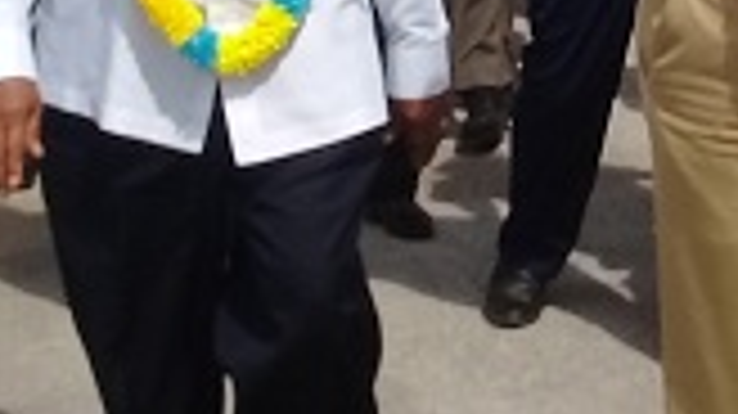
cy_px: -304
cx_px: 518
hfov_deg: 14.9
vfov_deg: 8.1
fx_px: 2816
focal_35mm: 144
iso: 50
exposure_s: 1/1391
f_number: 2.2
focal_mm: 3.3
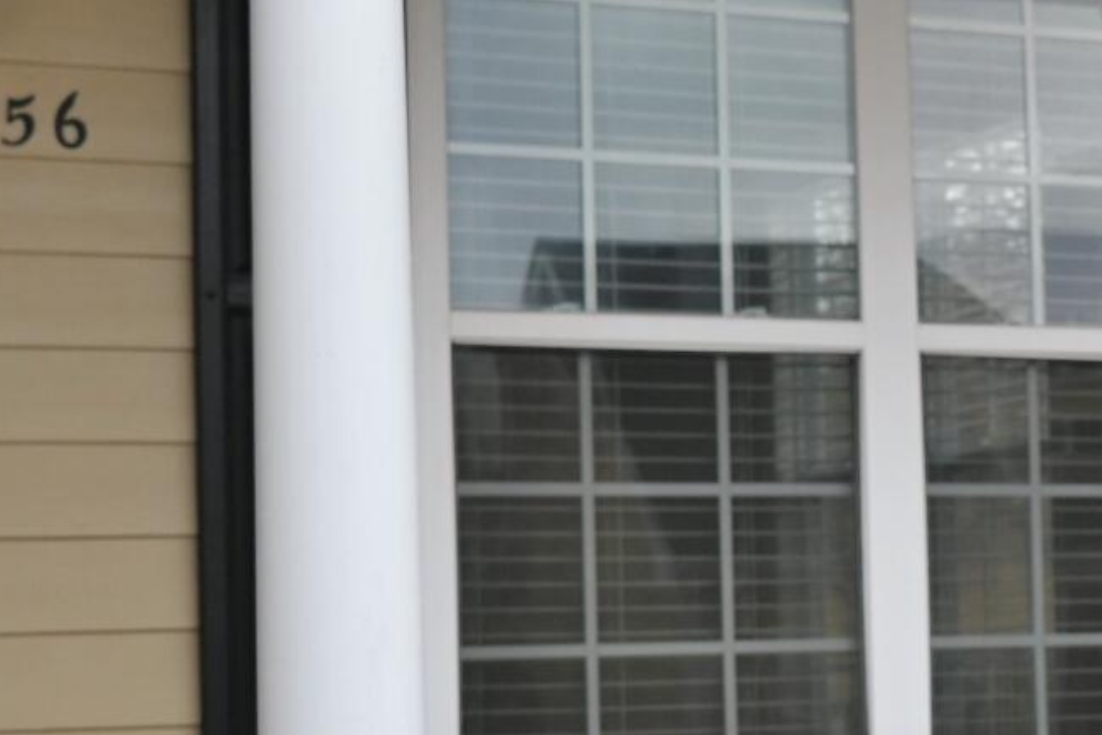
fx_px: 3368
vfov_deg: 12.5
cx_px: 1031
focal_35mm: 110
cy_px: 417
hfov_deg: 18.2
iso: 200
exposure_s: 1/250
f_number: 4
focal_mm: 24
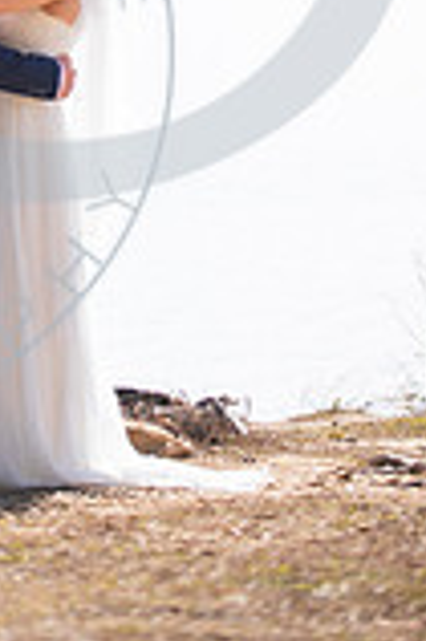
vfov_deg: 7.0
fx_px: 5176
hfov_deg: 4.7
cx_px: -20
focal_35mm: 291
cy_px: -256
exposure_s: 1/800
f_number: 2.8
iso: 100
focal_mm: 102
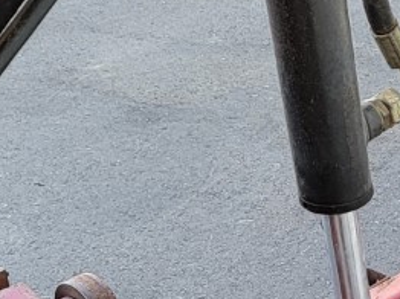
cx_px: 562
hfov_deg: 13.2
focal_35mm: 143
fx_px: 1651
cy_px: 471
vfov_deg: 10.0
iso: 50
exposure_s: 1/100
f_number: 1.8
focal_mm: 4.25
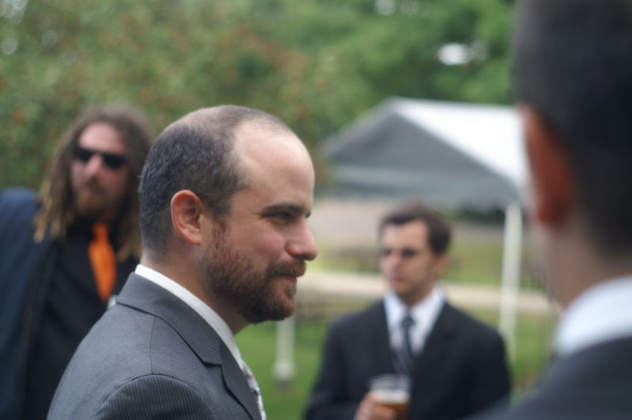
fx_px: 1315
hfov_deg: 27.0
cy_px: 210
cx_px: 316
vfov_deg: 18.1
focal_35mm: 75
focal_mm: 50
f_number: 2.4
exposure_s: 1/250
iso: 100
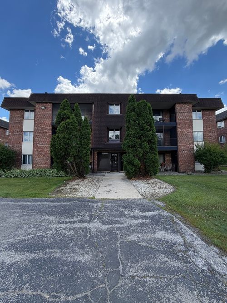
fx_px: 122
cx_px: 114
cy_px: 152
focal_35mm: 14
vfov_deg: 102.1
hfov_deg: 85.7
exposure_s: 1/770
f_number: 2.2
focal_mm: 2.22
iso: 32
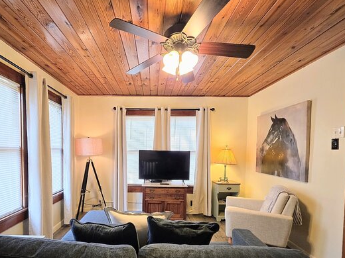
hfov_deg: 94.0
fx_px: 159
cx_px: 150
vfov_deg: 77.1
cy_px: 157
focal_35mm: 16
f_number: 1.9
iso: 200
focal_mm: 2.2
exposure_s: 1/120
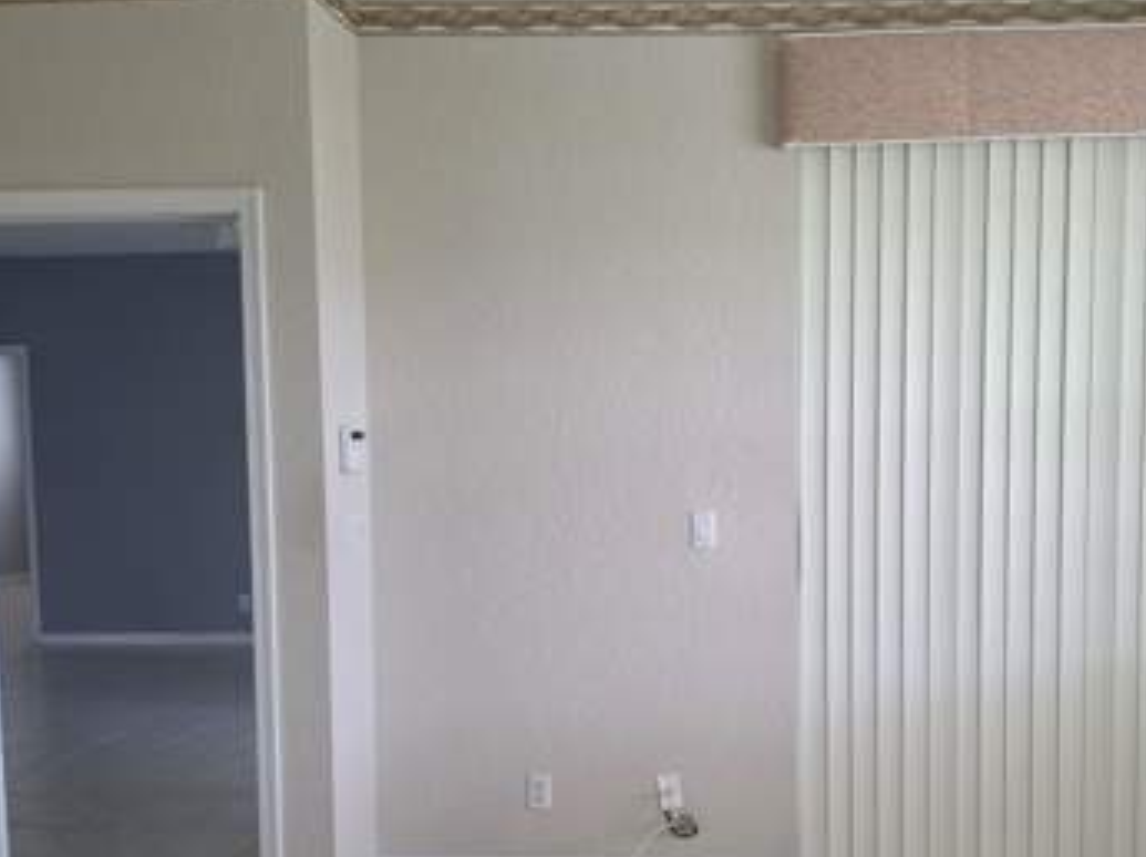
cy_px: 526
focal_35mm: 32
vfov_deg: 43.8
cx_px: 711
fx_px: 1058
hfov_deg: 56.2
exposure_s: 1/240
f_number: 1.4
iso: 250
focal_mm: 6.5
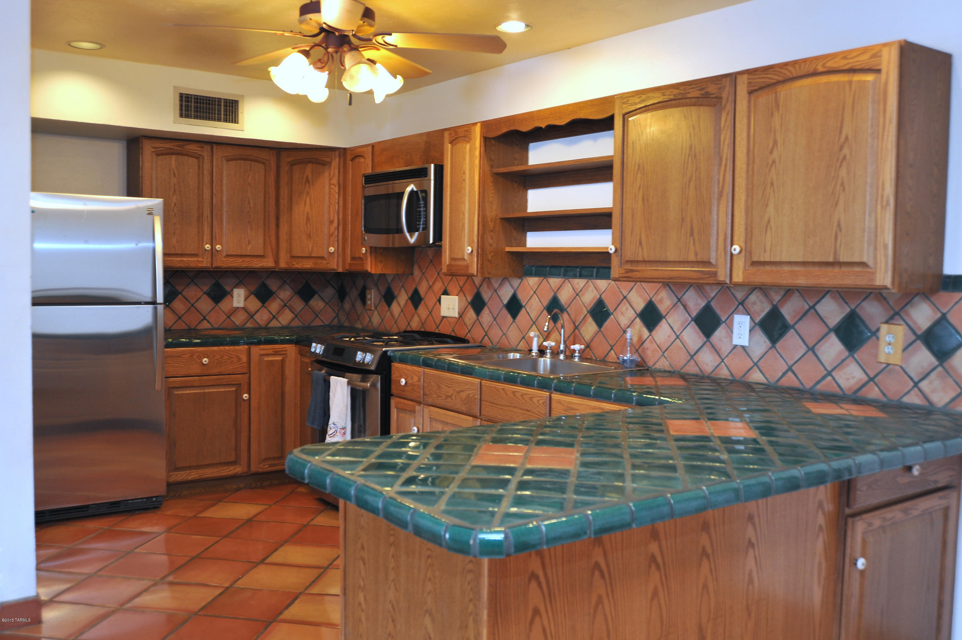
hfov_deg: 54.5
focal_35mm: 35
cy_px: 320
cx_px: 481
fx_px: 935
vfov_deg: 37.8
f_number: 4.5
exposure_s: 1/30
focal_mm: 35
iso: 640
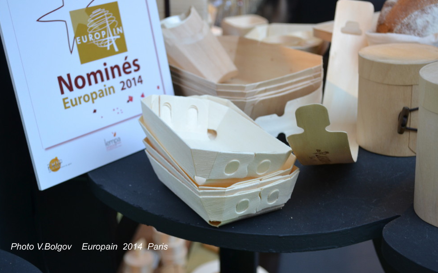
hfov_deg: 34.6
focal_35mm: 59
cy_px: 127
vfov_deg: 22.0
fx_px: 704
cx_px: 220
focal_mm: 38
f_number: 5.6
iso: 400
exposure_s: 1/125
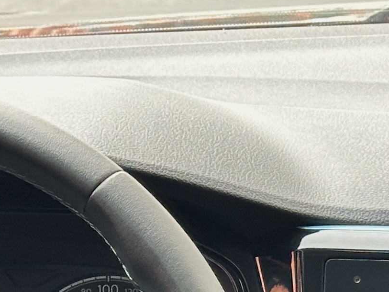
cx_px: 231
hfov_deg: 8.3
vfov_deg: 6.0
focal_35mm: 238
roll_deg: +2.8
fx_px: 2675
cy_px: 709
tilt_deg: -22.9
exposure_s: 1/181
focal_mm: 6.86
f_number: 1.78
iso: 50
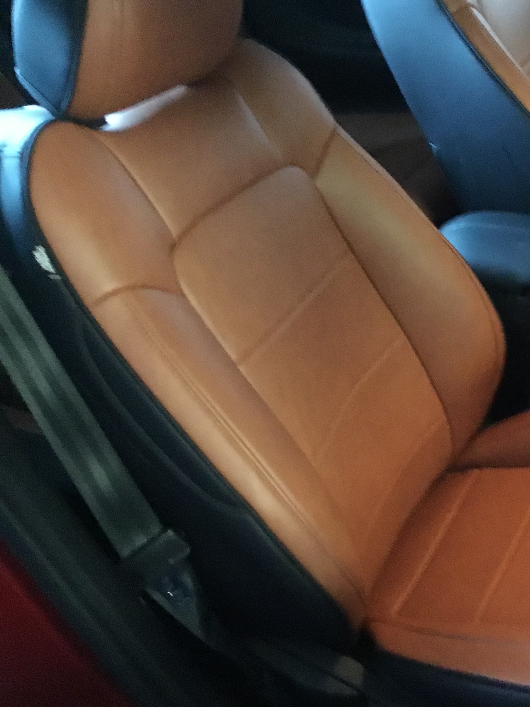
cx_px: 477
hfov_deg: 32.6
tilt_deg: -34.6
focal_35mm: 42
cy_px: 354
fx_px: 857
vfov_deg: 44.8
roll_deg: +2.2
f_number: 2.4
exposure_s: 1/15
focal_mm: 3.3
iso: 800
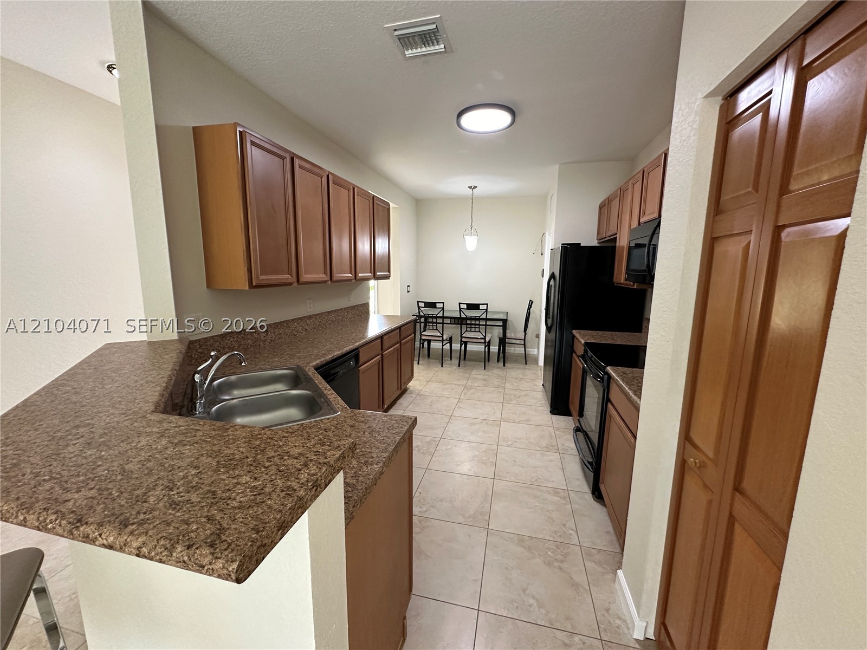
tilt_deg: -9.4
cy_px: 325
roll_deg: -0.7
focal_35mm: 14
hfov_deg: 102.1
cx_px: 434
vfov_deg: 85.7
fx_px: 351
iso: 320
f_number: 2.2
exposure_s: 1/60
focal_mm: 2.22
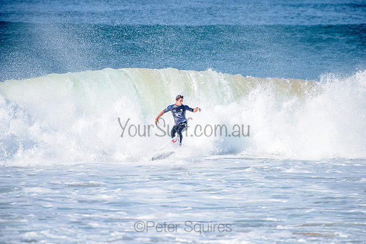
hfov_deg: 4.1
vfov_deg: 2.8
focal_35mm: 500
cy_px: 122
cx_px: 183
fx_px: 5084
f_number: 5.6
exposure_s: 1/2500
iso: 200
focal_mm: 500
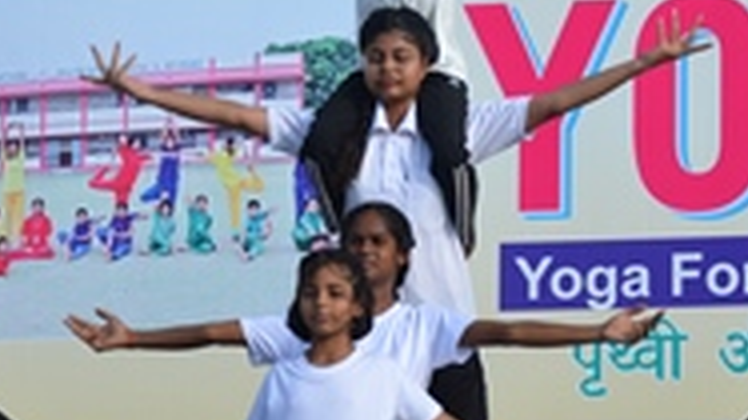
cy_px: 166
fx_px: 5214
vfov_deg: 4.6
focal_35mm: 263
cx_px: 392
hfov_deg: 8.2
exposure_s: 1/800
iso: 200
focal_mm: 70
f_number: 7.1
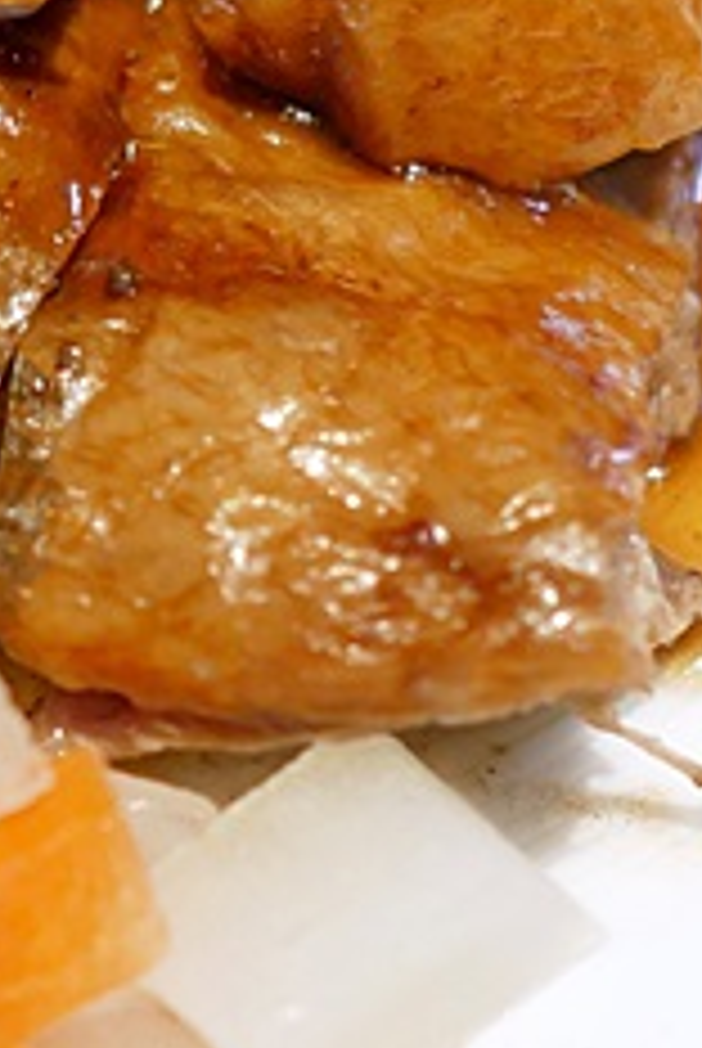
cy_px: 38
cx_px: -306
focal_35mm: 223
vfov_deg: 9.2
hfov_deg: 6.1
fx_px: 6503
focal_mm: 25
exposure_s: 1/200
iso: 200
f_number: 1.8
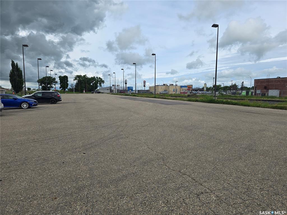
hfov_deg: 73.9
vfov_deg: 58.9
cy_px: 108
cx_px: 144
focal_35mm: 23
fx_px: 191
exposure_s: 1/1050
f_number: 1.7
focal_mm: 6.3
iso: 12
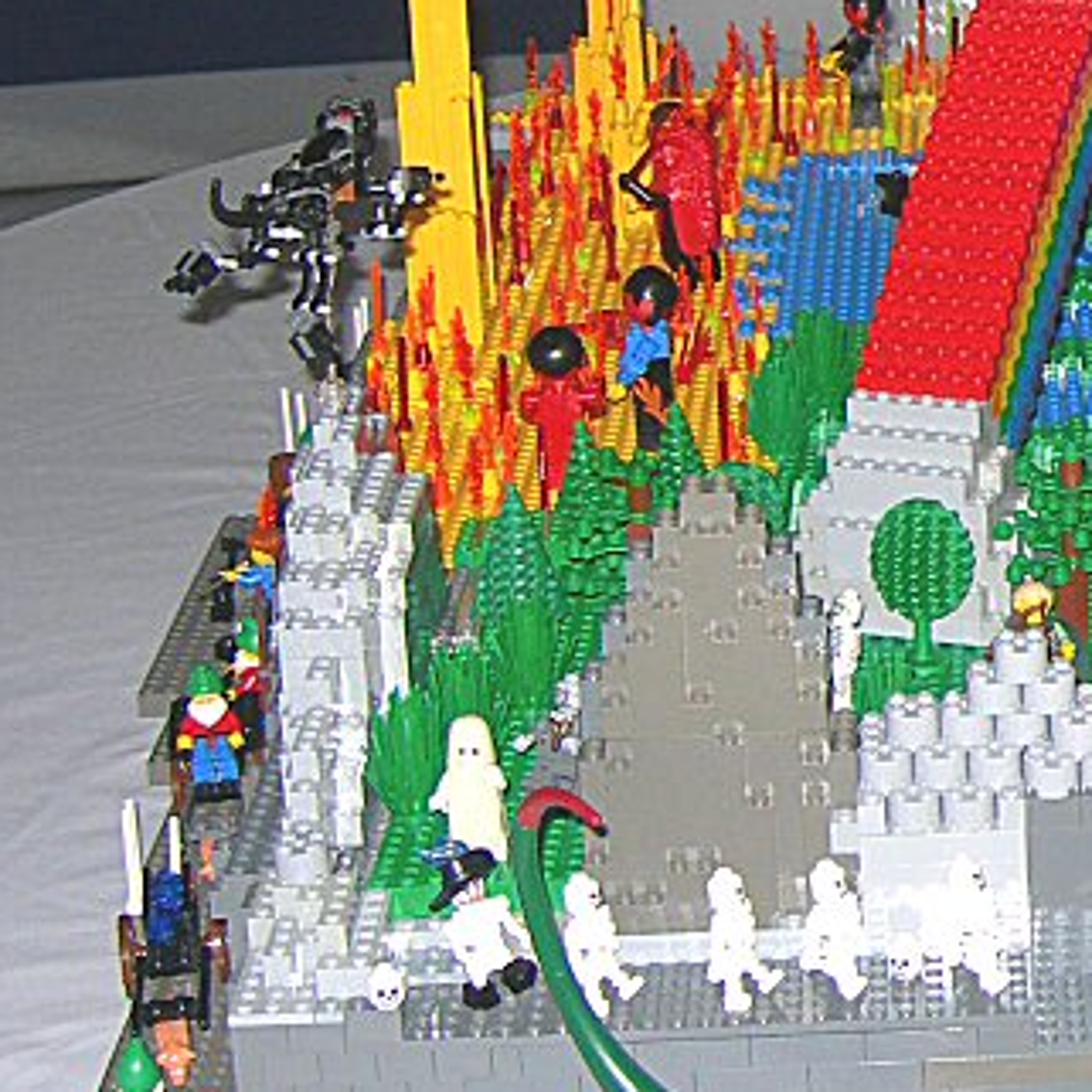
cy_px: 184
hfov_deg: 15.2
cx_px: 1592
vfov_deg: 16.1
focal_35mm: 107
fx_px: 3819
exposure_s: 1/60.1
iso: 50
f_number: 2.8
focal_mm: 7.8
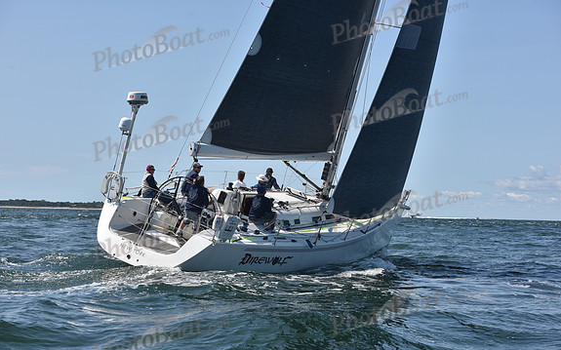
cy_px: 173
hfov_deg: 28.6
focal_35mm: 72
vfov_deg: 18.1
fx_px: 1100
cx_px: 281
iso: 250
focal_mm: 70
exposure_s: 1/1600
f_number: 7.1
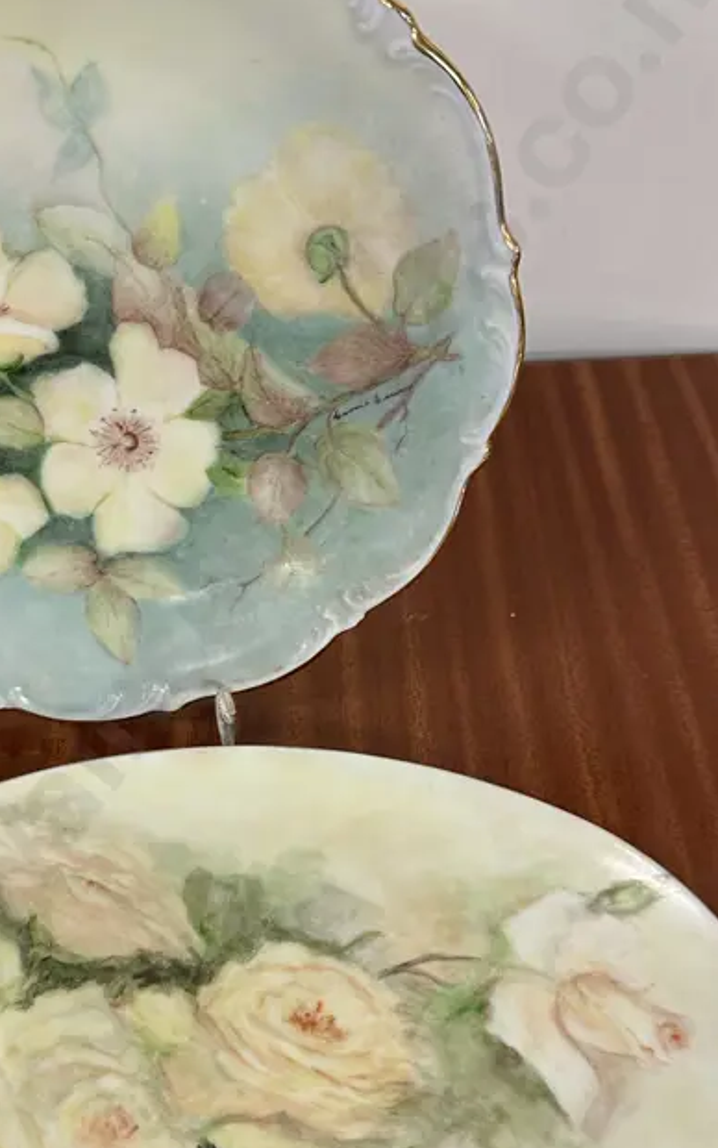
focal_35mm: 42
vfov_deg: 47.0
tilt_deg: -50.1
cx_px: 155
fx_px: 1314
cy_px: 680
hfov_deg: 29.9
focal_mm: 6.86
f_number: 1.78
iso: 160
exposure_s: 1/100
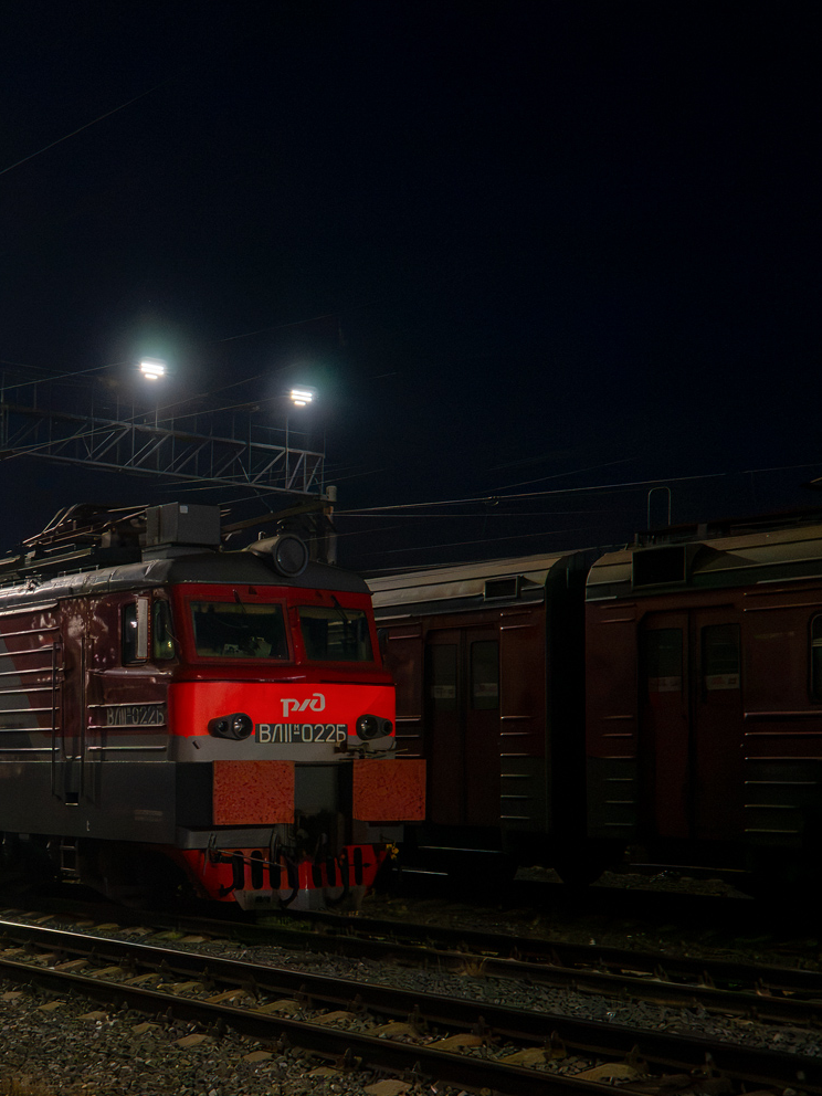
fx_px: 1520
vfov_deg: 39.7
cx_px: 83
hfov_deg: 29.1
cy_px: 551
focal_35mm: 48
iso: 3200
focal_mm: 33
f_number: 4.5
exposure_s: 1/80
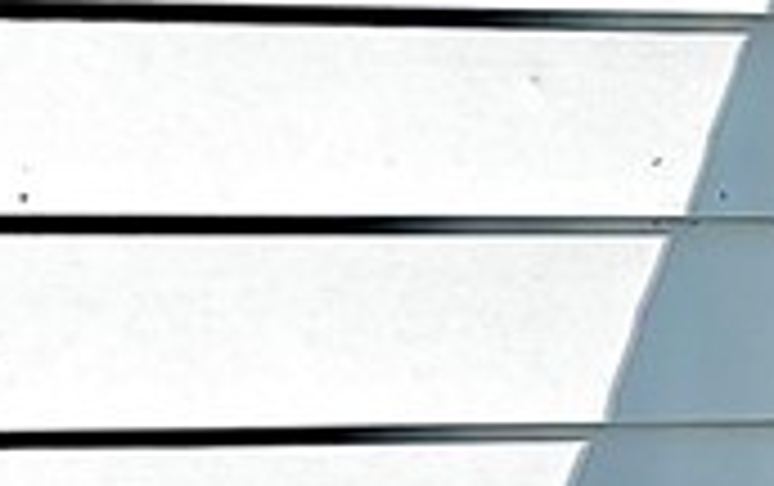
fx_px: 3464
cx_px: -1107
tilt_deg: -0.2
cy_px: -176
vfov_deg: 7.9
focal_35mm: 164
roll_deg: -0.9
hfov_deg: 10.8
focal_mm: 5.7
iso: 50
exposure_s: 1/5587
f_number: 1.5
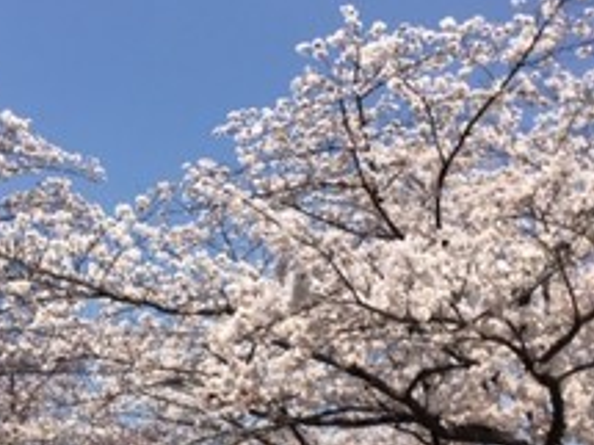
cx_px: 224
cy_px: 307
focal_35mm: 65
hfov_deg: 29.7
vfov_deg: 22.4
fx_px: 1115
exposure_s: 1/1481
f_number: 2.4
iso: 25
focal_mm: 3.3
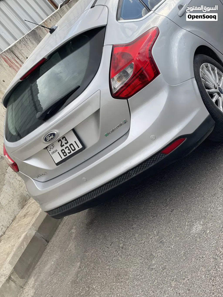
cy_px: 148
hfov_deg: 28.0
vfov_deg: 36.8
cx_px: 112
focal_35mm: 52
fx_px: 447
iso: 32
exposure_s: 1/510
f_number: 2
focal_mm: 6
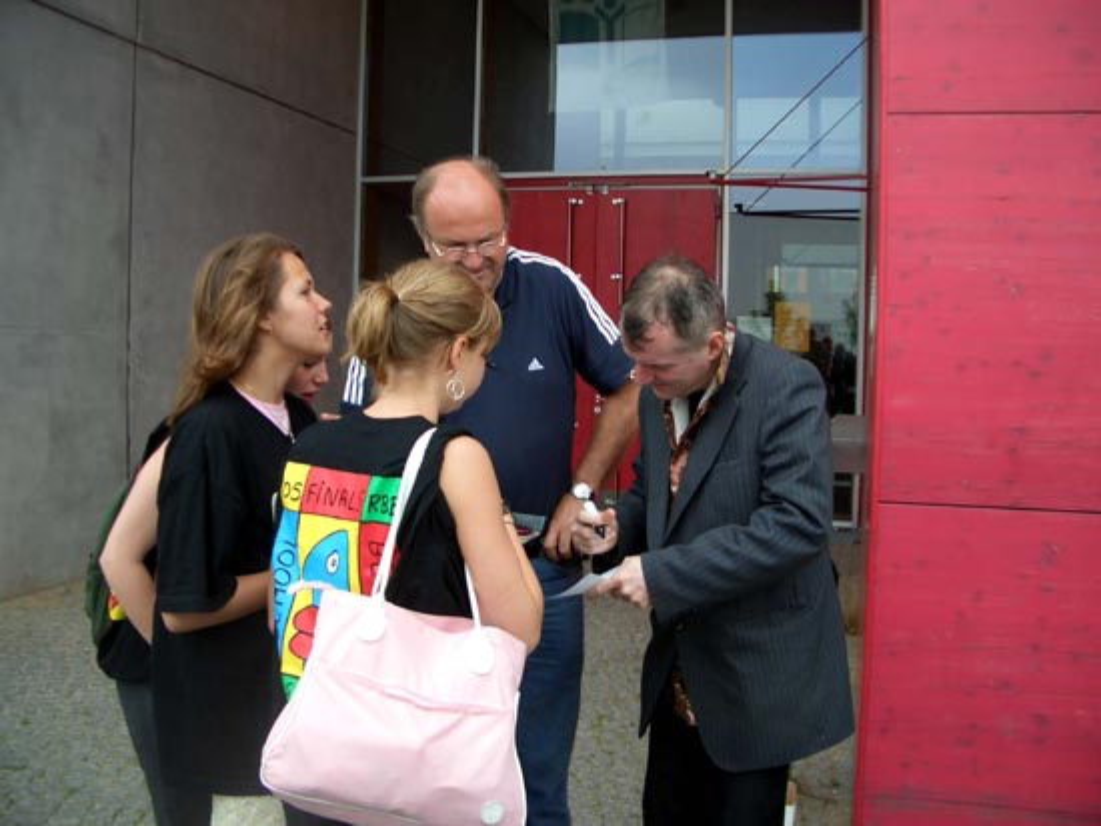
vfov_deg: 40.7
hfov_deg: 52.6
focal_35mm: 35
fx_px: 1114
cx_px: 550
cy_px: 413
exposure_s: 1/160
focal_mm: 5.8
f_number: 2.6
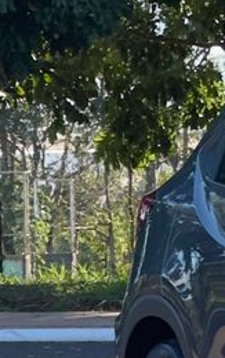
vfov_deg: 7.0
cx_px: 596
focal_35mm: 299
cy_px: 213
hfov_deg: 4.3
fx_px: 2927
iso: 25
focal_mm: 9
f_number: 2.8
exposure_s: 1/223
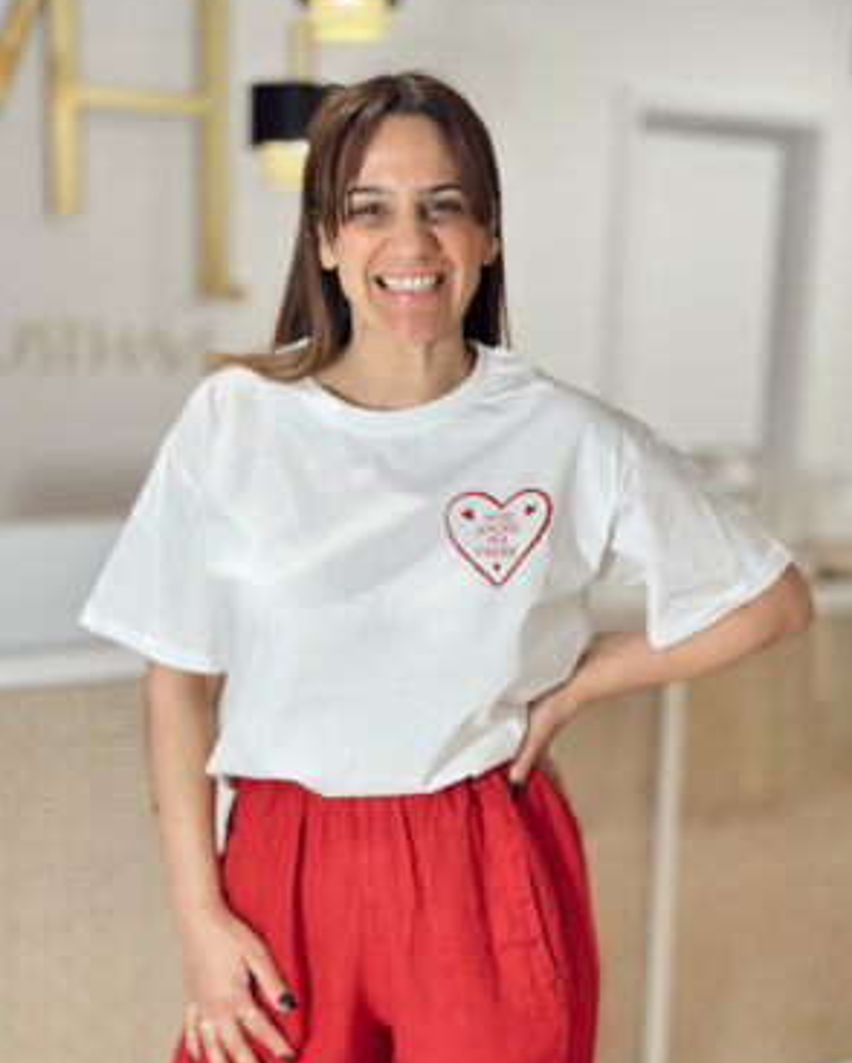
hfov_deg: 29.7
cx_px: 432
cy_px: 562
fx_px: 1606
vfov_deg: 36.6
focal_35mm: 51
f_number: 1.78
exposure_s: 1/126
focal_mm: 6.86
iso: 64
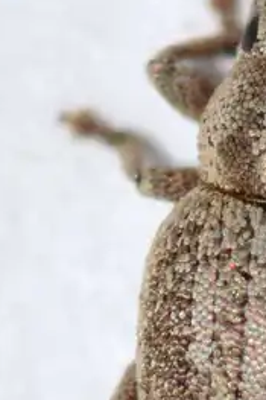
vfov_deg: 5.7
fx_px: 4050
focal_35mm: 365
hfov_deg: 3.8
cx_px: 307
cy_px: 211
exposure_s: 1/200
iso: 100
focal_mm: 100
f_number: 20
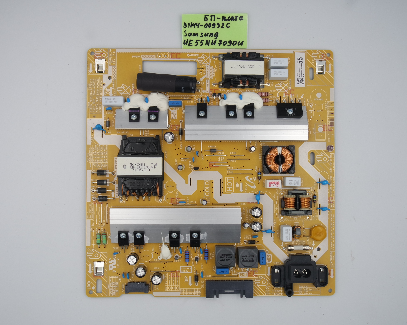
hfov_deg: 43.8
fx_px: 506
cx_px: 214
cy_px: 163
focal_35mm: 42
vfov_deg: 35.7
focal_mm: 14
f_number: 5.6
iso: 160
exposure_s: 1/125
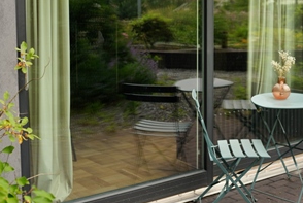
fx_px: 531
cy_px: 44
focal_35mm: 63
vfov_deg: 21.4
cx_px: 172
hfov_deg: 31.8
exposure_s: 1/320
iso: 100
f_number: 2.8
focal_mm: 35
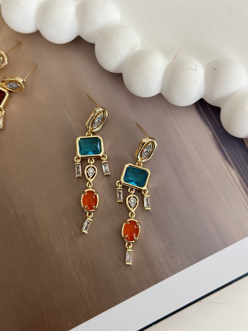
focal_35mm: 48
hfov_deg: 30.3
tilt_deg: -77.6
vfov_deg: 39.7
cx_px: 124
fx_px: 459
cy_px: 166
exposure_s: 1/104
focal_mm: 6.86
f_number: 1.78
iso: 125
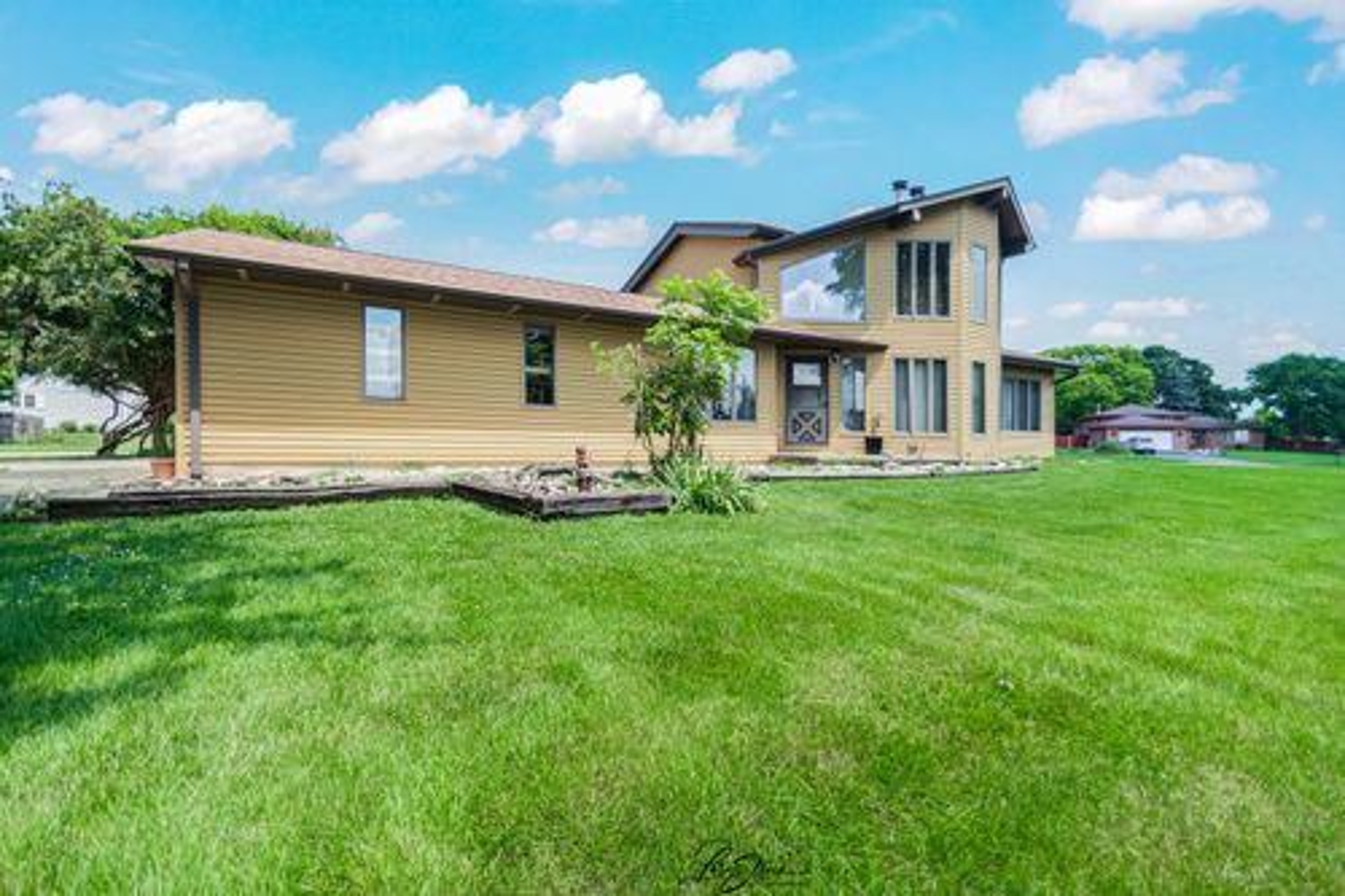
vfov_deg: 77.3
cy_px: 448
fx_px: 560
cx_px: 672
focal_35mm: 15
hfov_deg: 100.4
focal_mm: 10
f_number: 8
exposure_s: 1/1250
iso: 400
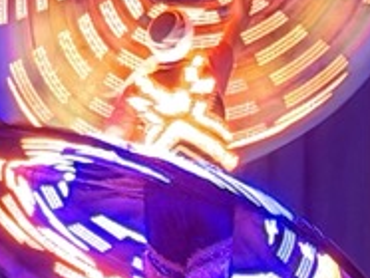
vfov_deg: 4.5
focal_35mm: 330
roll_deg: -1.0
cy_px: 46
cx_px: -101
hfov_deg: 6.0
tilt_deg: -2.4
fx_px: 3532
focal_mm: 6.76
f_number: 1.78
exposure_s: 1/18
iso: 800
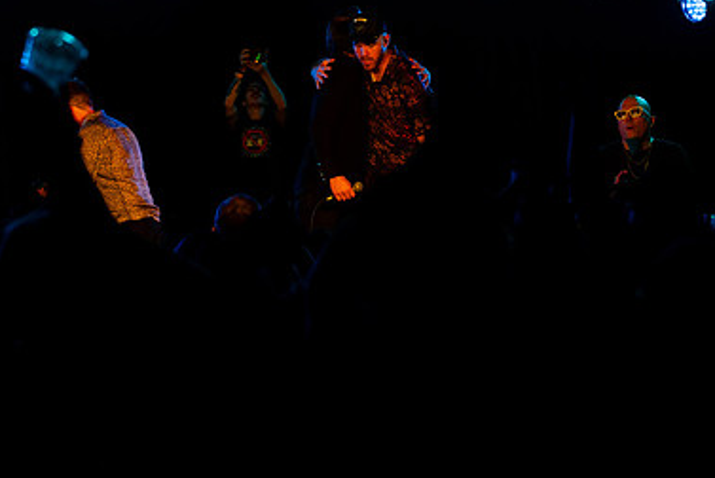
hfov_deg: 13.2
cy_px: 160
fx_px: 3081
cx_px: 312
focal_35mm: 155
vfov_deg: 8.9
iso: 640
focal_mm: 83
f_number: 3.5
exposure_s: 1/250
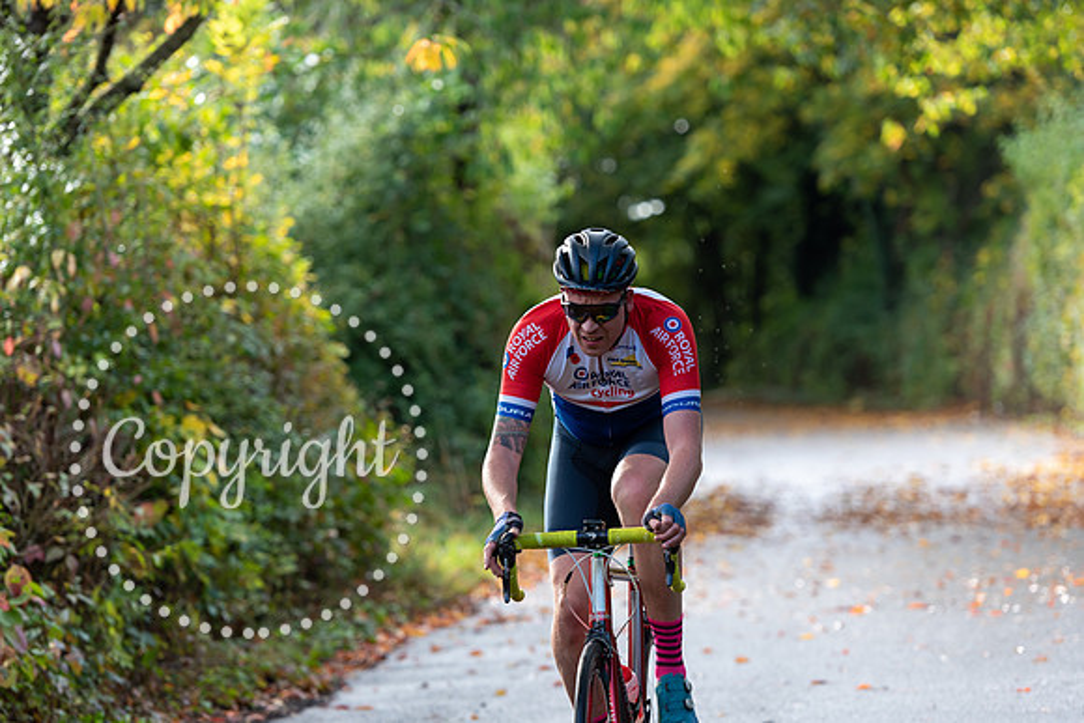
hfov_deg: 13.2
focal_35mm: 155
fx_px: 4668
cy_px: 362
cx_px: 542
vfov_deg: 8.9
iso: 200
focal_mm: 155
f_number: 3.5
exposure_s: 1/320
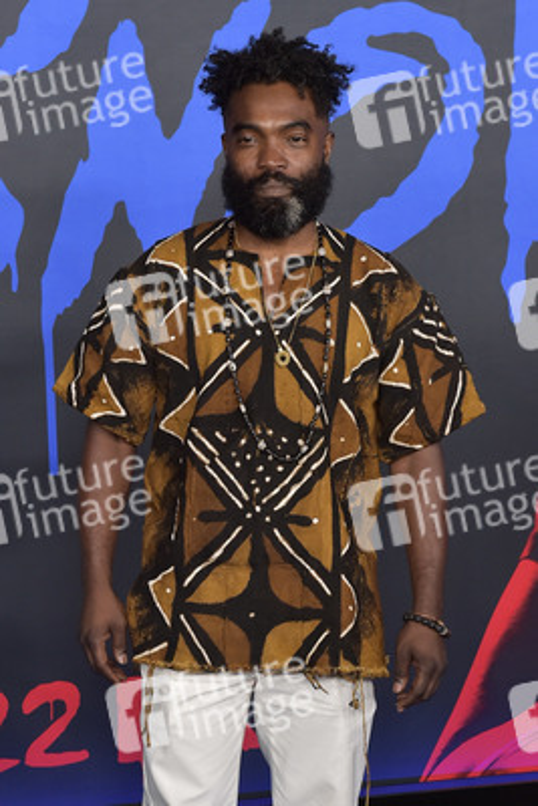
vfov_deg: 36.2
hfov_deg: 24.6
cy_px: 403
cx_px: 269
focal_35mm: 55
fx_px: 1232
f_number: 6.3
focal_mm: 55
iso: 2000
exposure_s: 1/250
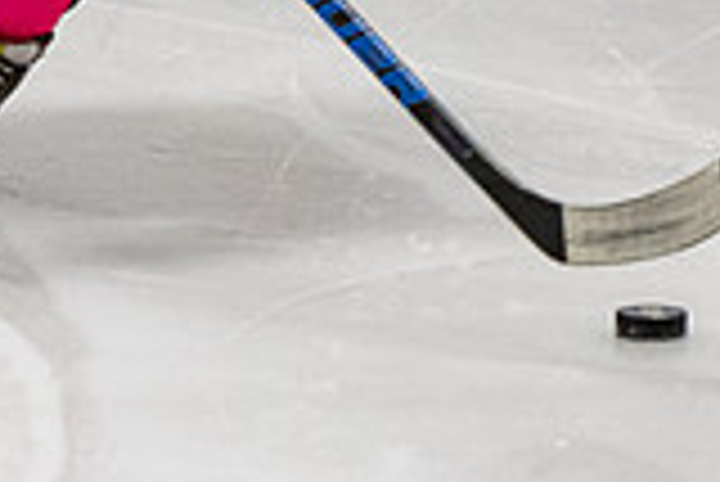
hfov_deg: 2.8
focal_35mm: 736
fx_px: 14733
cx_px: 309
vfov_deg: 1.9
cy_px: -529
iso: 2500
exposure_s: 1/800
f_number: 3.5
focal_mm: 92
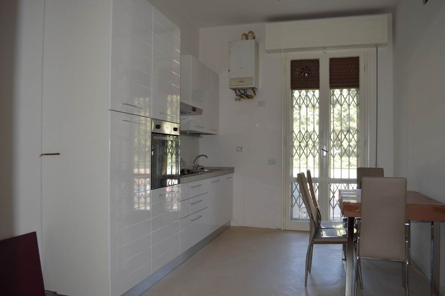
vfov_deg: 47.9
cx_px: 222
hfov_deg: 67.4
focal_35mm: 27
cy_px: 148
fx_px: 333
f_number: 4
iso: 400
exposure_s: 1/125
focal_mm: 18
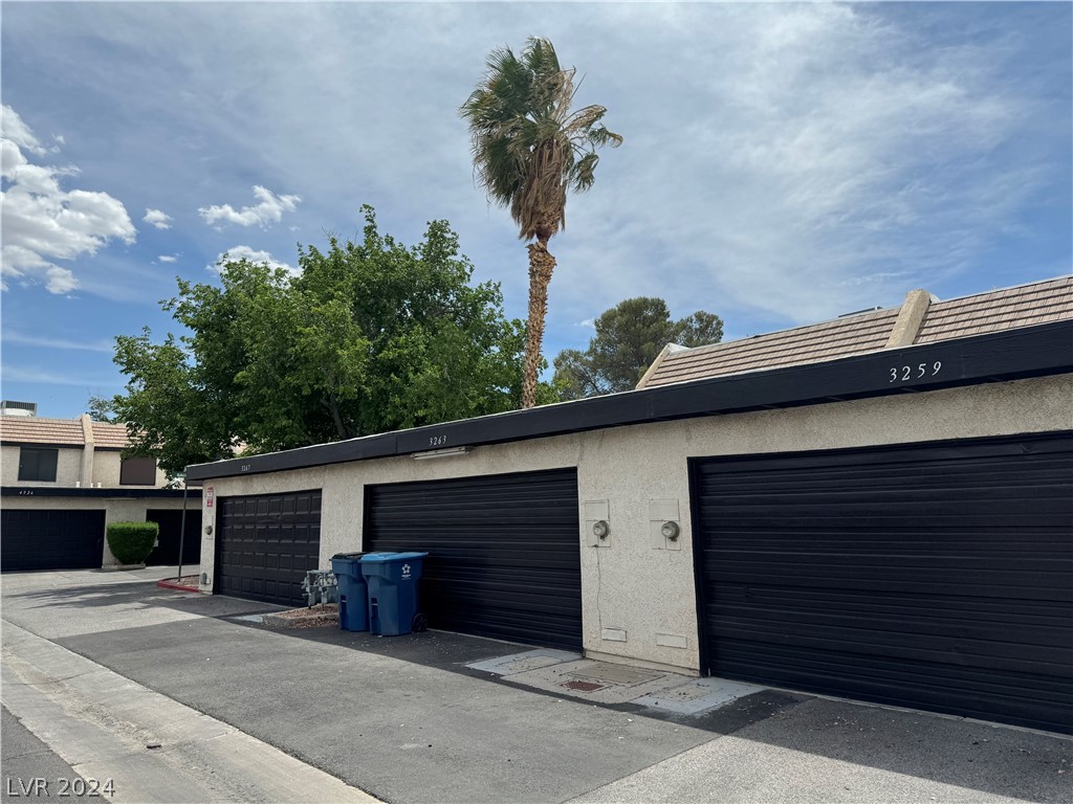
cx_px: 536
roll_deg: +1.7
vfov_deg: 56.8
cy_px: 402
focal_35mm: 24
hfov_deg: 71.6
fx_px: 744
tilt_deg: +8.4
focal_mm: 6.76
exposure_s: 1/7937
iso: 80
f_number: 1.78
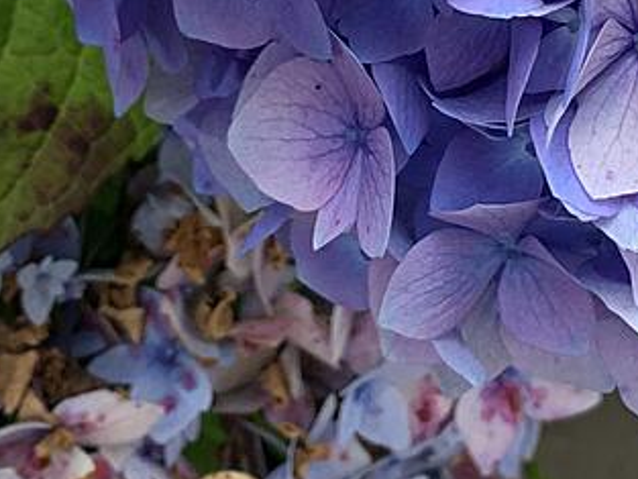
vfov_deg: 15.8
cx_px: 538
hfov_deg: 22.6
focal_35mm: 85
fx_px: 1567
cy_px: -263
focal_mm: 4.25
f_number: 1.8
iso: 25
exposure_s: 1/289
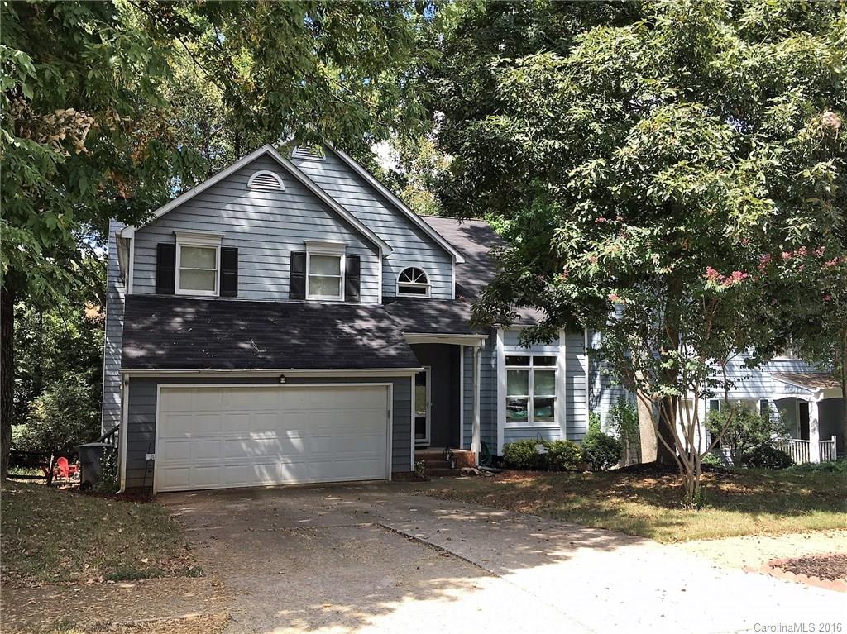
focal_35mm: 29
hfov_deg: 61.7
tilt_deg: +2.0
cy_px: 317
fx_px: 709
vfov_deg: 48.2
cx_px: 424
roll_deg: +0.6
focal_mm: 4.15
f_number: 2.2
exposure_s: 1/416
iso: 25
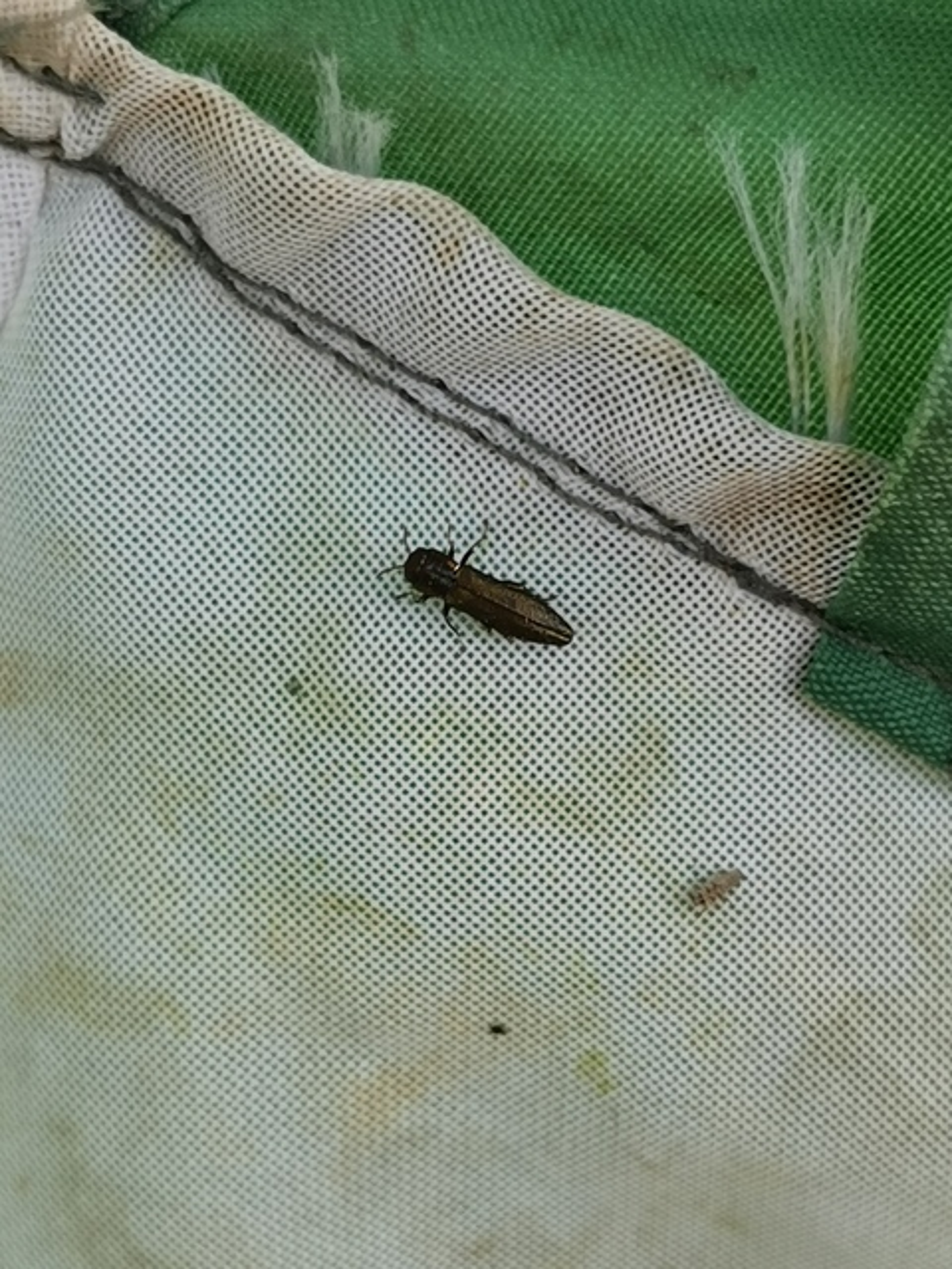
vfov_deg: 25.7
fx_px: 2787
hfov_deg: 19.4
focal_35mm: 76
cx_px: 476
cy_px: 634
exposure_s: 1/100
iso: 50
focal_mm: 4.75
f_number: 1.8
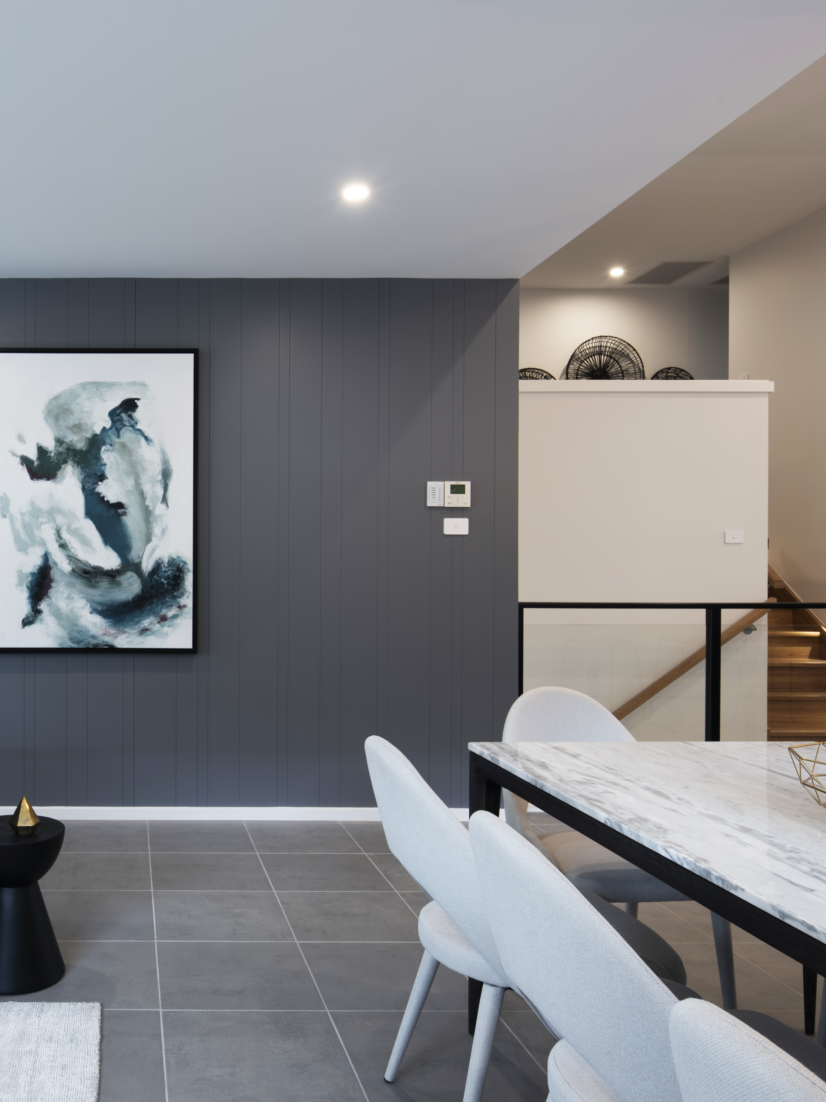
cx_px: 141
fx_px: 891
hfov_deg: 46.6
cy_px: 561
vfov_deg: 63.4
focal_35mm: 28
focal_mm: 19
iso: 64
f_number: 11
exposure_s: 1
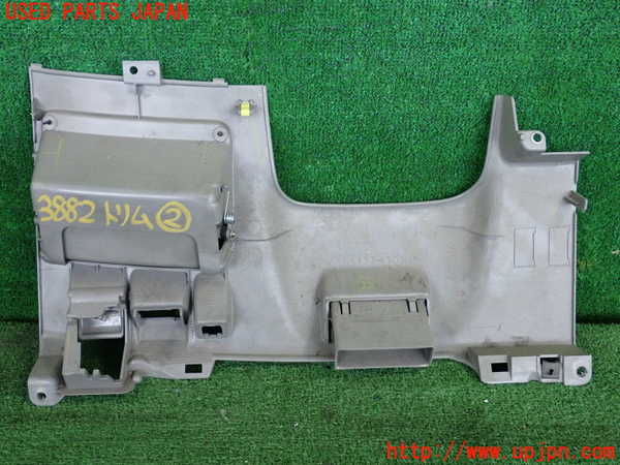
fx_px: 734
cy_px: 232
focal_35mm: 41
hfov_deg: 45.8
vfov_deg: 35.1
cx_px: 310
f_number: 2.8
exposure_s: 1/125
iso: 800
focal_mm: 7.31
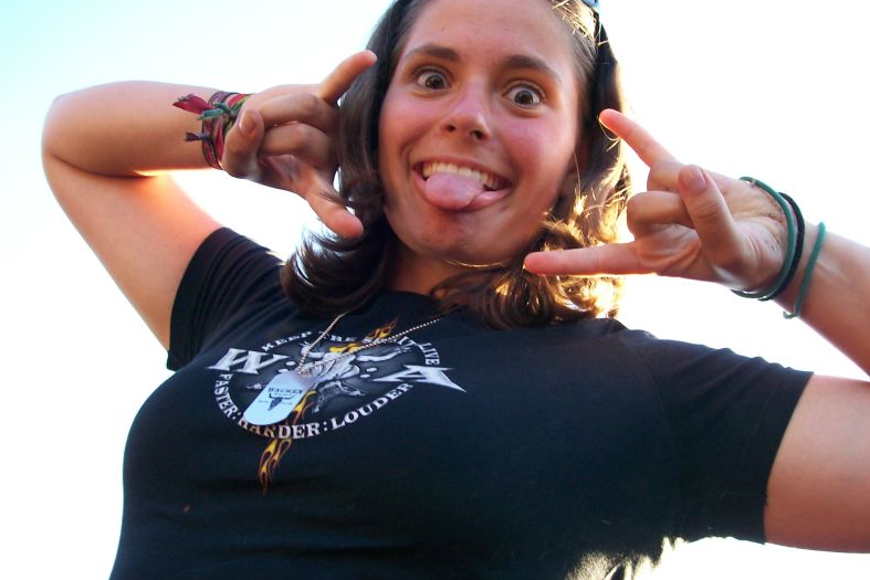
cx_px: 432
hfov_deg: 50.7
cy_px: 281
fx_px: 918
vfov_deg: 35.1
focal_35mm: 38
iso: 80
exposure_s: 1/92.9
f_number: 2.7
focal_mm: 6
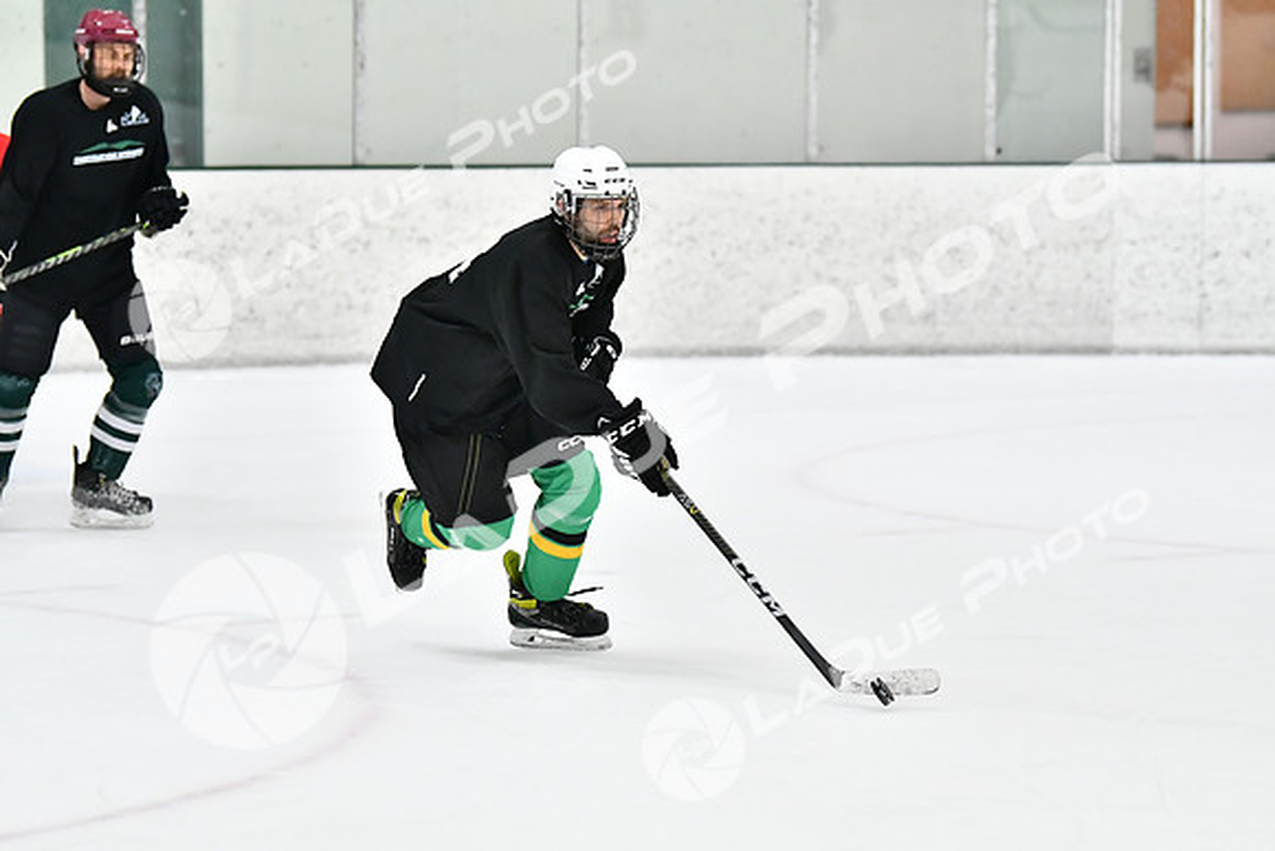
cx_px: 638
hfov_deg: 11.4
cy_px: 426
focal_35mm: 180
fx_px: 6376
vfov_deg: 7.6
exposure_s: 1/1600
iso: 6400
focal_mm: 120
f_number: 2.8
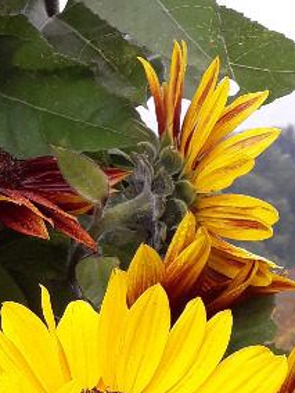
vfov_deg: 18.7
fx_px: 1168
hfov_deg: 13.6
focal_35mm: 103
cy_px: 369
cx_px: -143
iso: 40
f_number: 1.9
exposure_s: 1/265
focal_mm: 3.6
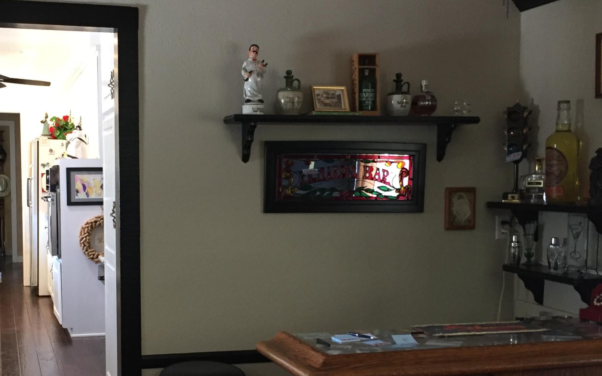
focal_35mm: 51
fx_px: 837
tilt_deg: -3.8
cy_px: 245
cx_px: 222
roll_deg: -0.7
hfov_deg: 39.3
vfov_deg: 25.2
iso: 125
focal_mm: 4.15
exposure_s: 1/30
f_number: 2.2
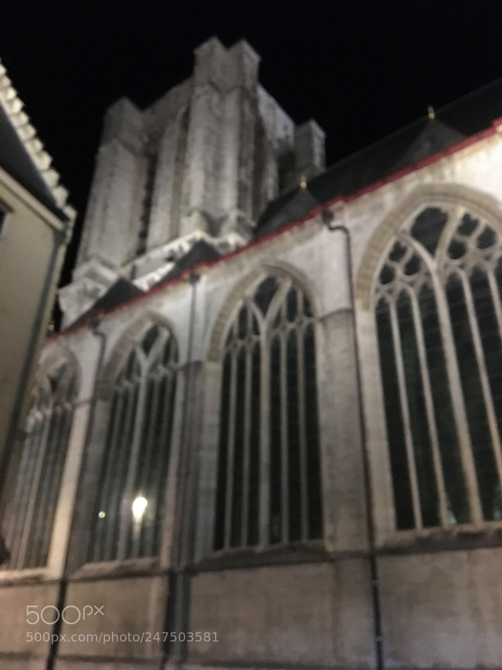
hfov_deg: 48.2
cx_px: 251
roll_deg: +0.1
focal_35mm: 29
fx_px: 561
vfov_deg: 61.7
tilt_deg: +26.4
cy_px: 335
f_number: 2.2
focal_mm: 4.15
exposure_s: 1/17
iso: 800
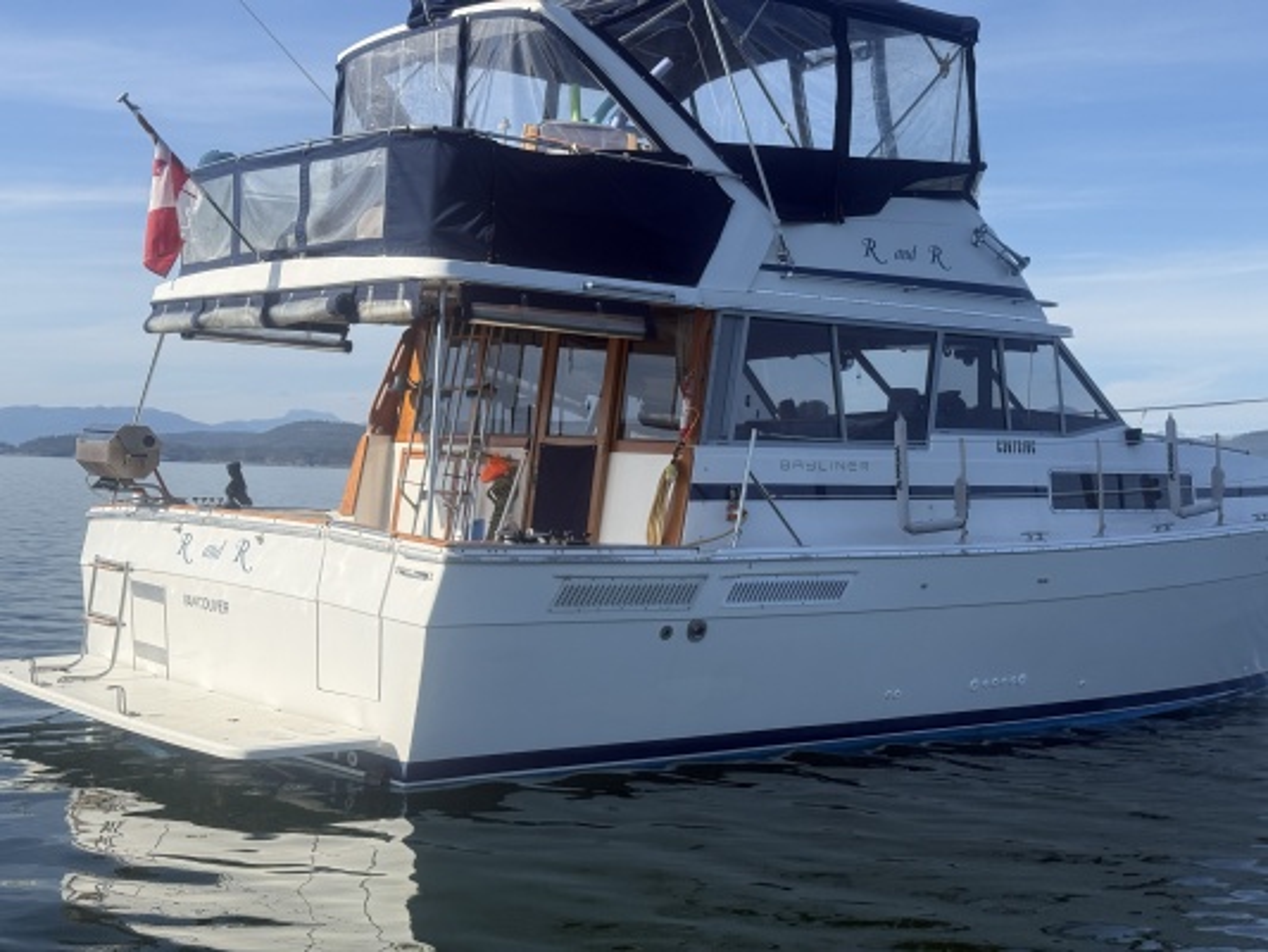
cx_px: 634
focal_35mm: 48
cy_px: 476
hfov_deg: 39.6
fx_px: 1759
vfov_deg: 30.3
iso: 80
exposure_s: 1/6024
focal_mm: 6.76
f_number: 1.78
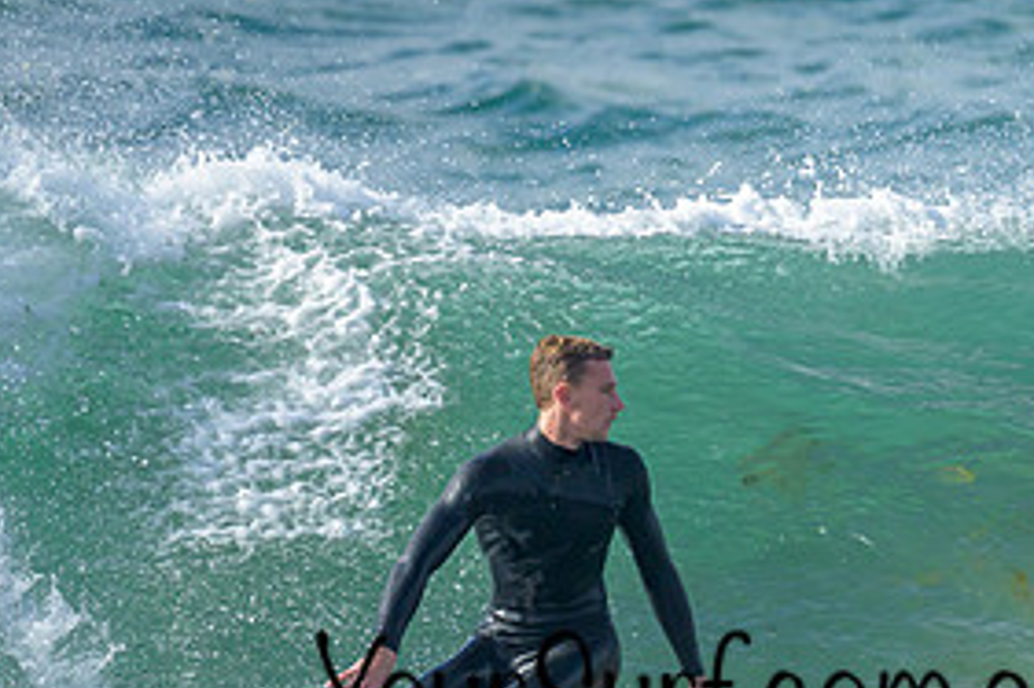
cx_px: 856
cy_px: 660
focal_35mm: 2027
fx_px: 58184
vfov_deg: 0.7
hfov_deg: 1.0
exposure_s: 1/2000
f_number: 6.3
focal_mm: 800
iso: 450
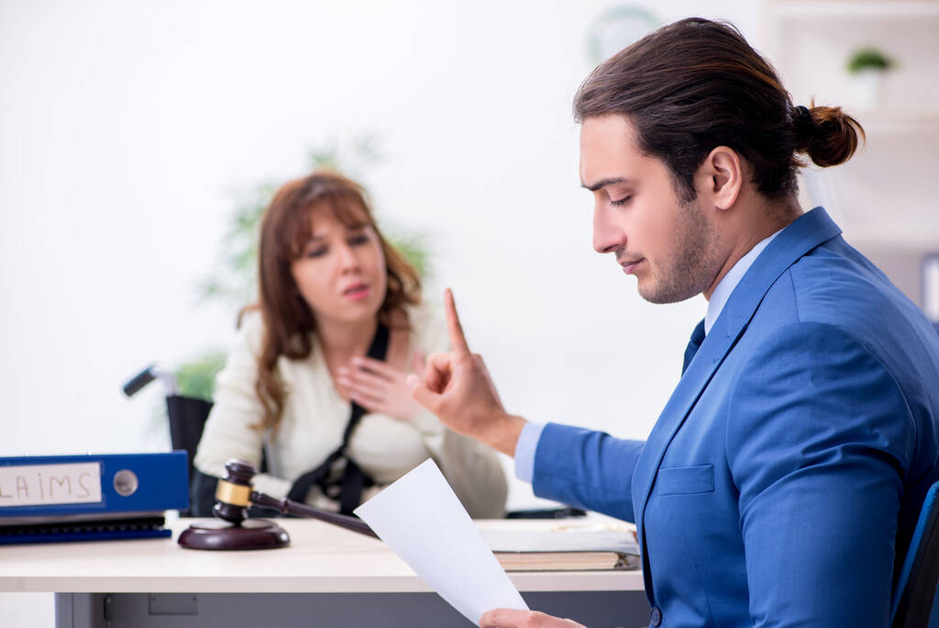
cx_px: 470
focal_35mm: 105
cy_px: 314
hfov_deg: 19.4
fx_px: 2740
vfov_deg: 13.1
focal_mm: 105
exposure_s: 1/100
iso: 125
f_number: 5
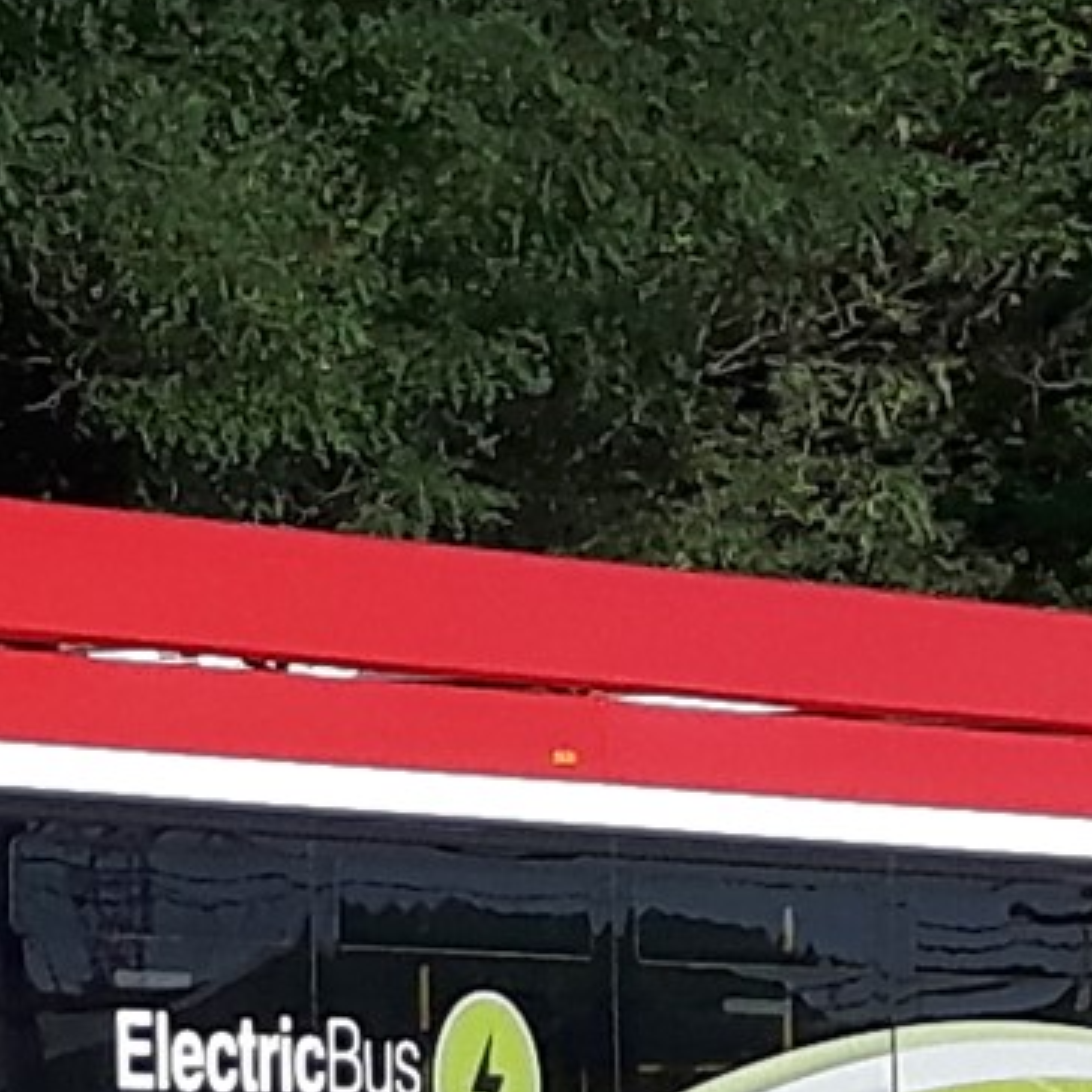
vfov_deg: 21.8
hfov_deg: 21.9
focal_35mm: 77
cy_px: 1059
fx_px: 2748
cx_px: 93
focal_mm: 3.7
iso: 40
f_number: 1.9
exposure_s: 1/1391
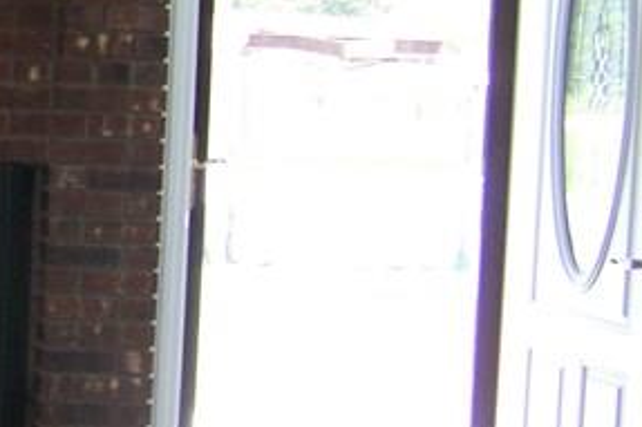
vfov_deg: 9.7
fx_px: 2513
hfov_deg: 13.4
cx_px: -416
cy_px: 192
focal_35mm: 141
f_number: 2.8
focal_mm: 6.3
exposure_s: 1/80
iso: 160
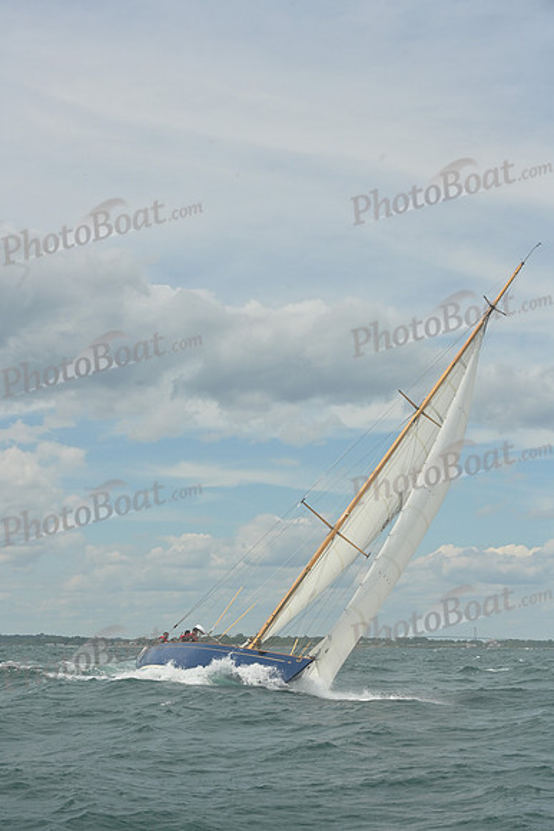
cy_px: 416
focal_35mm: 70
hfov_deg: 19.5
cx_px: 277
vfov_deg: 28.8
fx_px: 1615
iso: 320
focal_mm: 70
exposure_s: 1/1250
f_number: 11
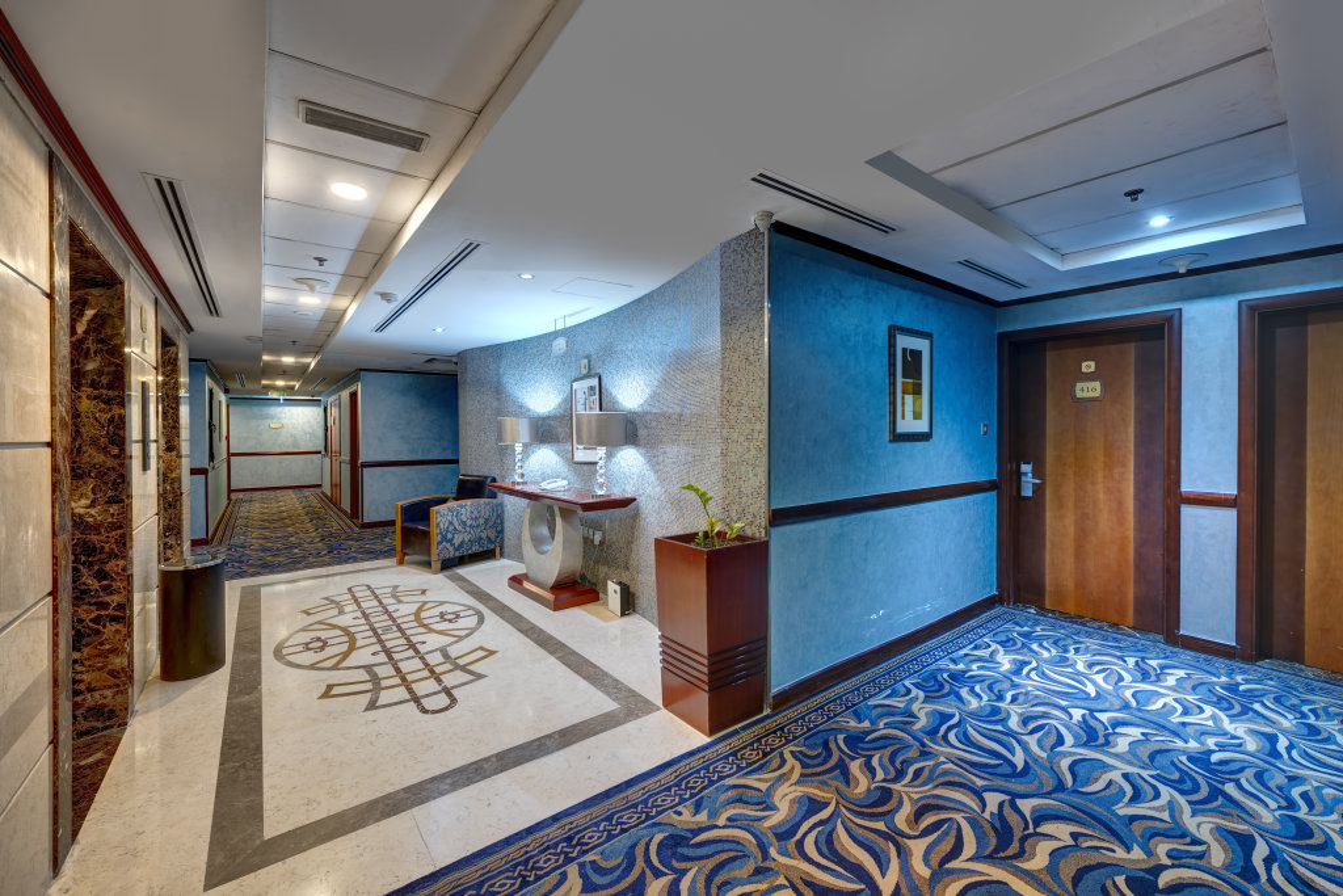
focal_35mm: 14
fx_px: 522
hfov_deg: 104.2
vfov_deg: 81.2
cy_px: 448
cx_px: 672
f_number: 8
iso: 100
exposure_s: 2
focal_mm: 14
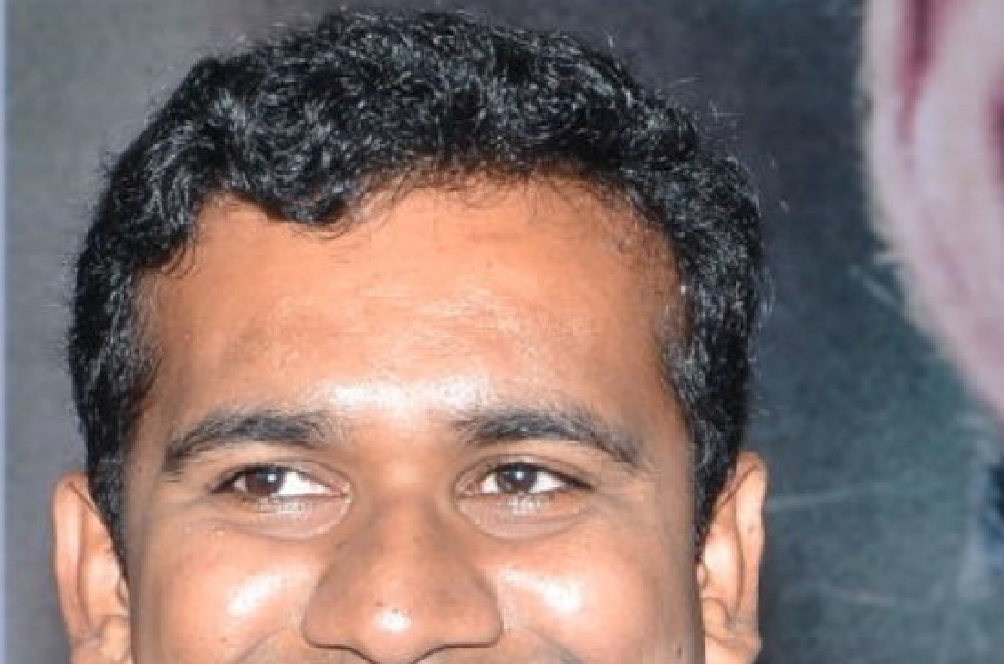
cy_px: 1231
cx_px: -62
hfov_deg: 6.7
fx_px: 8598
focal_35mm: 309
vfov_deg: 4.4
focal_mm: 50
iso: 320
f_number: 5.6
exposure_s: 1/125
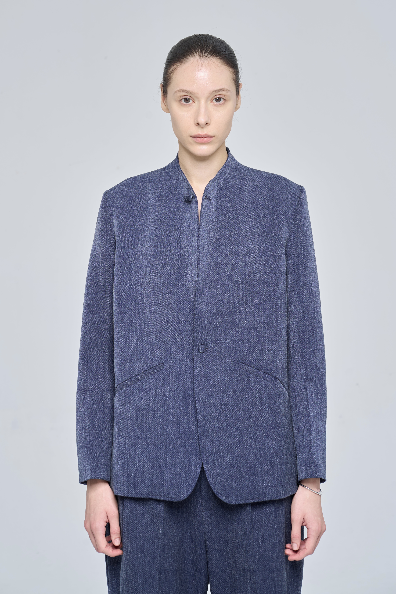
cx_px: 198
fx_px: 1402
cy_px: 297
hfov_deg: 16.1
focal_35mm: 85
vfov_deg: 23.9
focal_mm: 85
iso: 200
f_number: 8
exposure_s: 1/125
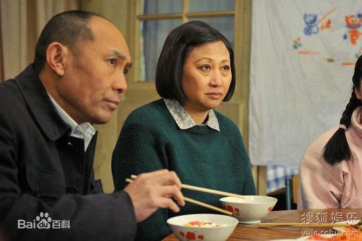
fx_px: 502
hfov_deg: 39.6
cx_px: 181
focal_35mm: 50
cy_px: 120
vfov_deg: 27.0
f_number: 2.8
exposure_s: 1/80
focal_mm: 50
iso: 1600
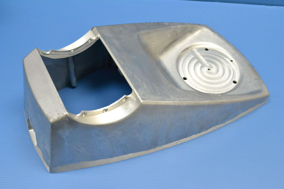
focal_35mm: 44
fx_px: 343
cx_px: 142
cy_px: 94
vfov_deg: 30.8
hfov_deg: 45.0
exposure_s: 1/50
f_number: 6.3
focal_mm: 29
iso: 3200
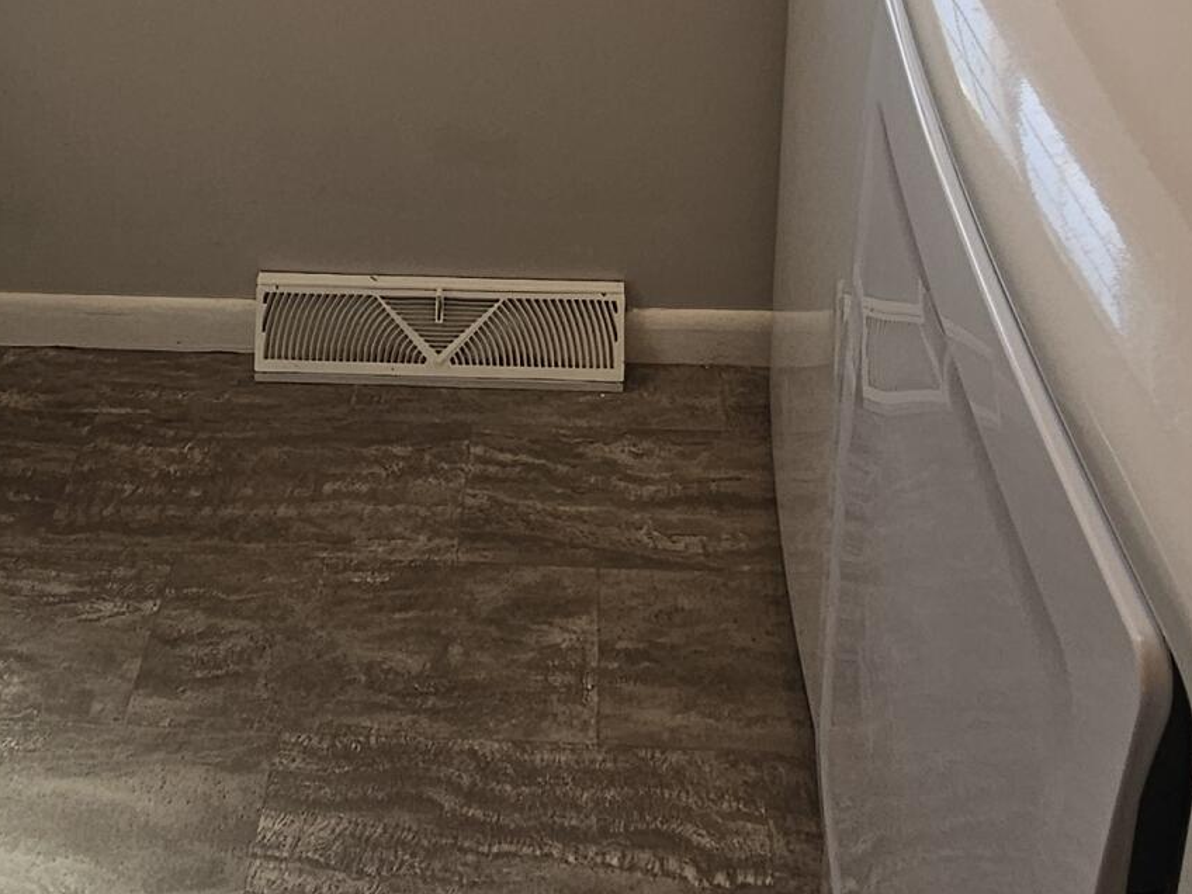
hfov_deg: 41.2
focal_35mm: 46
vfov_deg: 27.5
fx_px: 1584
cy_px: -198
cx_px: 520
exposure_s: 1/120
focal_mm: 2.2
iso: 50
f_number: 2.2
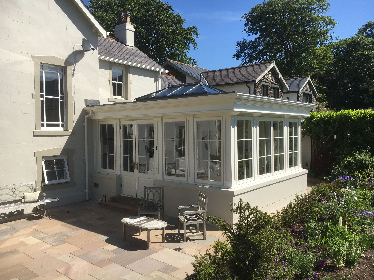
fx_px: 313
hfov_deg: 61.7
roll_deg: +0.3
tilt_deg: -1.2
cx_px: 187
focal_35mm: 29
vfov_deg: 48.2
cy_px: 140
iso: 25
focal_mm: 4.15
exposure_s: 1/1789
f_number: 2.2
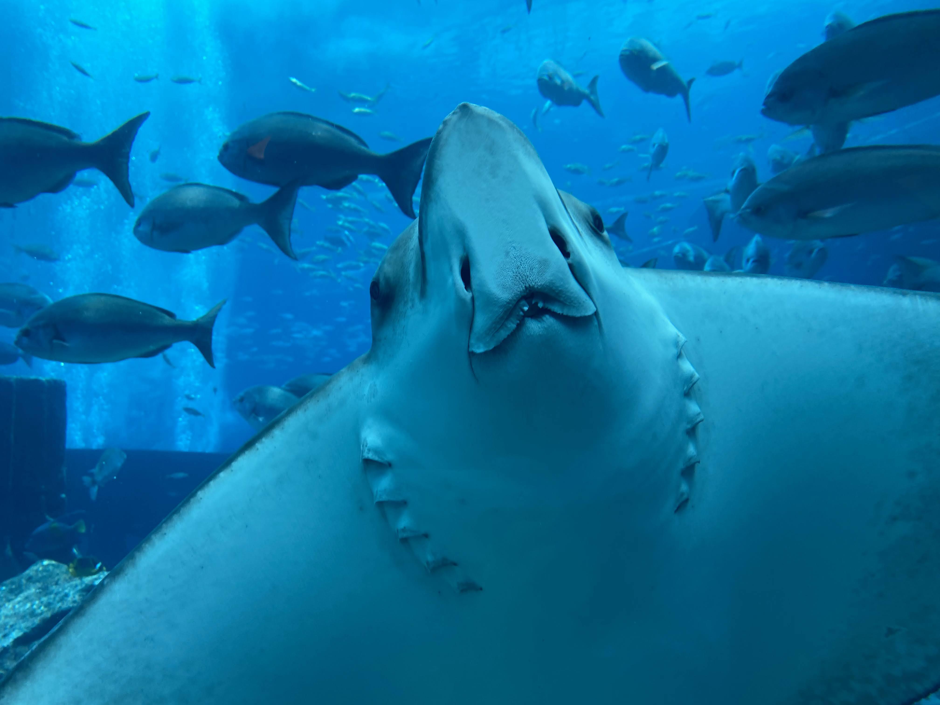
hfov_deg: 67.3
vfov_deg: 53.1
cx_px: 470
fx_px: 706
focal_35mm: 26
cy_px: 352
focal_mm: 4.25
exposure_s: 1/163
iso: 32
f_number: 1.8
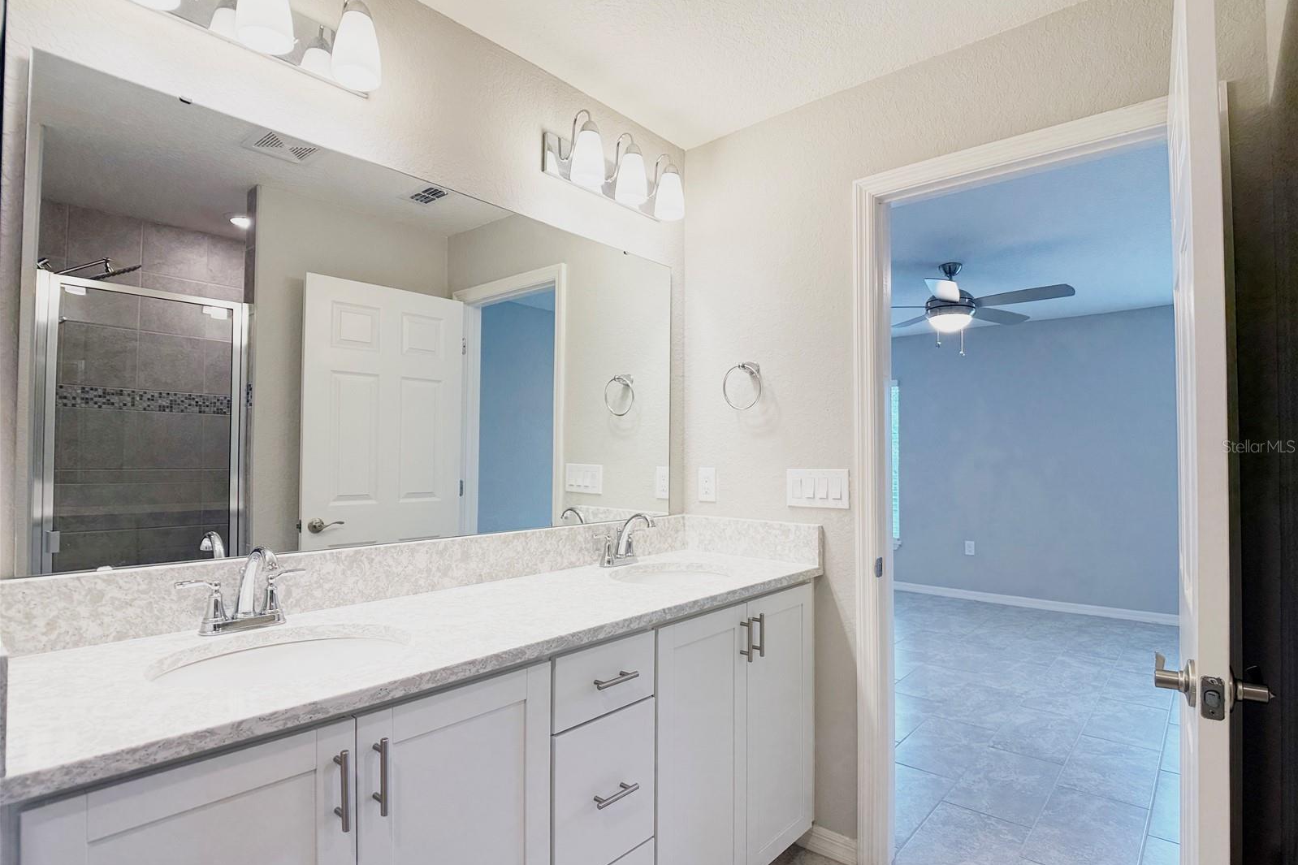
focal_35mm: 25
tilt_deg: +1.5
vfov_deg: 51.3
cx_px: 649
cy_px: 446
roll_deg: -0.5
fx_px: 901
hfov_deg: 71.5
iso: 80
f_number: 1.78
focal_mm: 6.76
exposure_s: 1/150
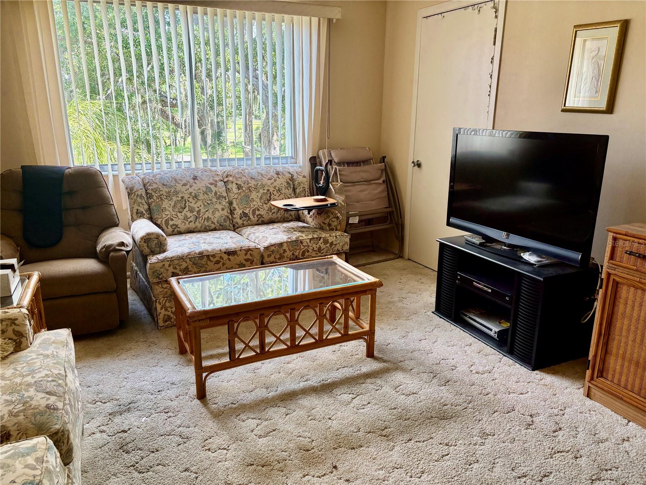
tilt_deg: -15.7
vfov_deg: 53.1
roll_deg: -0.6
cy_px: 242
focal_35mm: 26
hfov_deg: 67.3
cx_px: 323
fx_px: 485
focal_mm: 5.96
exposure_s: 1/121
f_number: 1.6
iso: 100
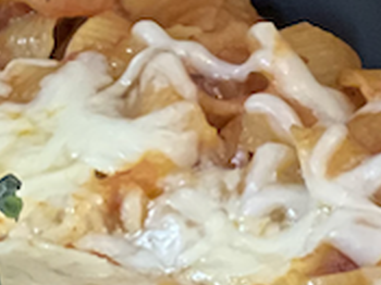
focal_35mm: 440
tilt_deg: -25.2
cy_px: 337
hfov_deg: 4.4
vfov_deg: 3.4
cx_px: -520
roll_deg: -1.4
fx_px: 4840
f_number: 2.8
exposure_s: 1/40
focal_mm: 9
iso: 400
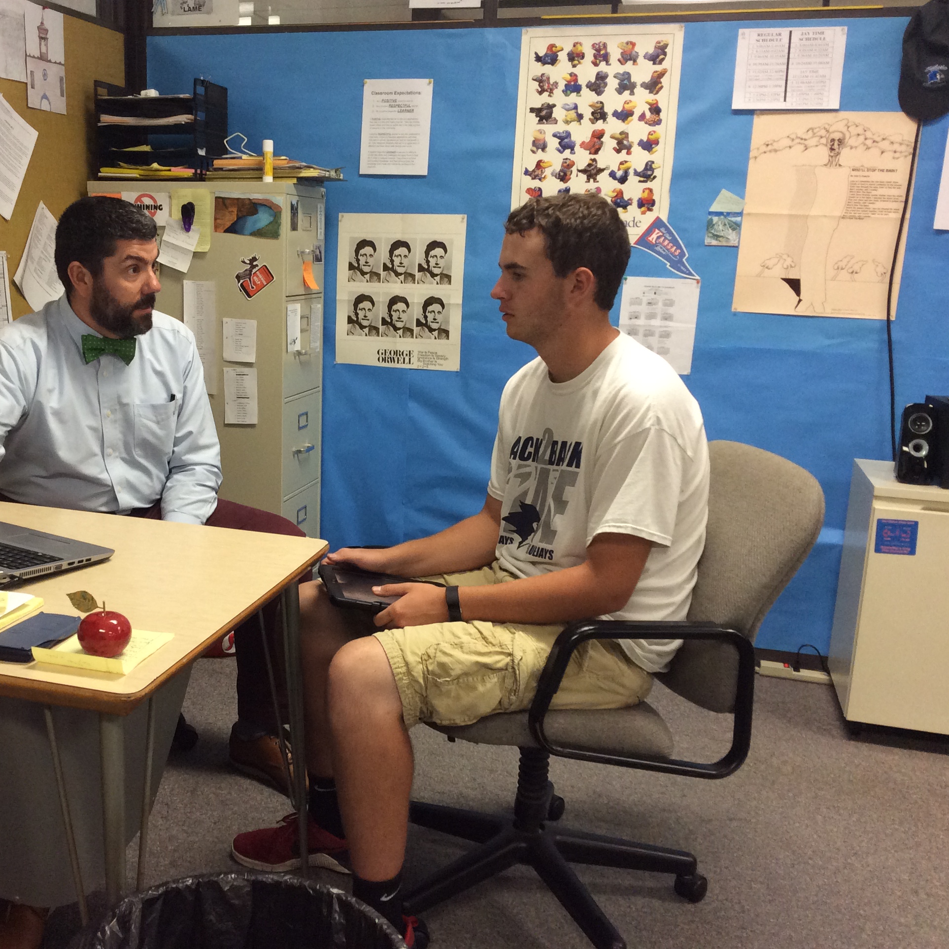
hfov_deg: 43.2
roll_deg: -1.8
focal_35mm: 38
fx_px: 1179
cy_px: 474
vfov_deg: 43.9
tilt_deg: -13.9
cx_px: 316
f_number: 2.4
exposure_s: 1/24
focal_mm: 3.3
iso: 80
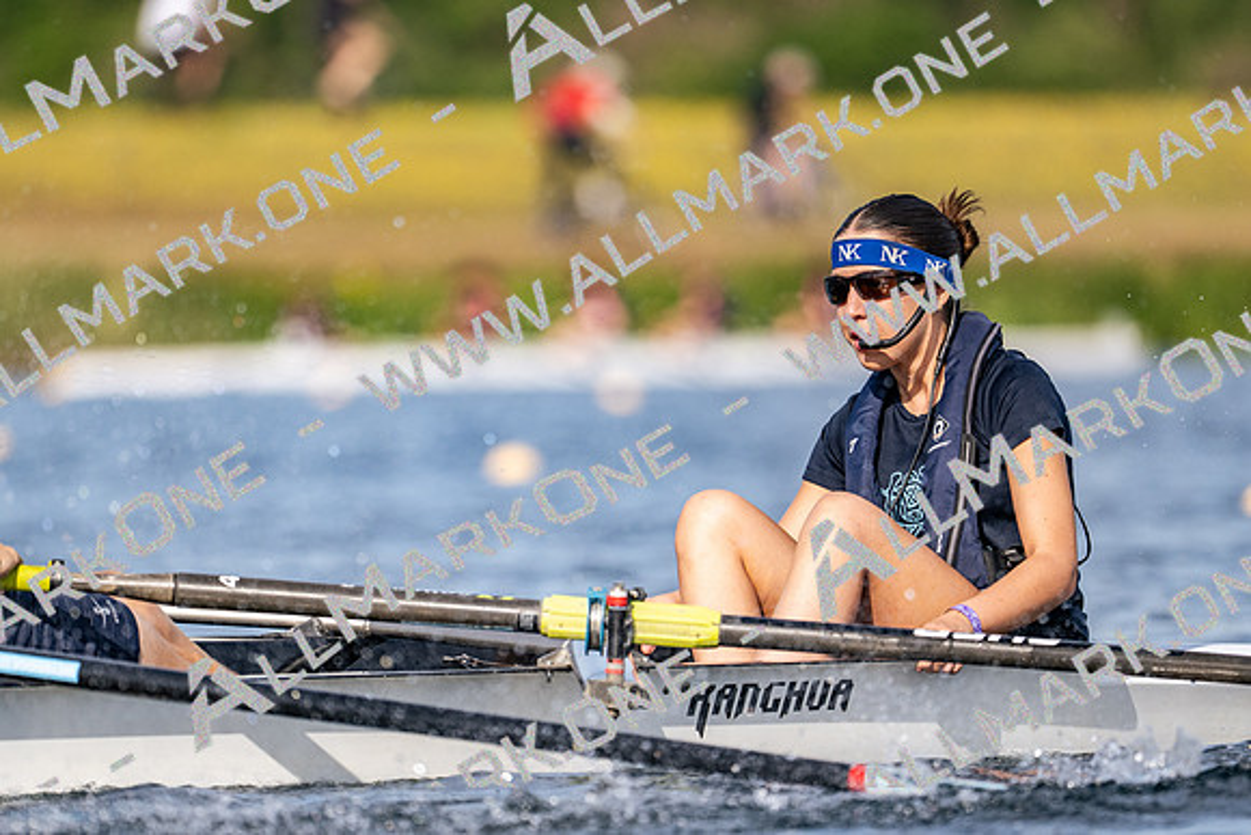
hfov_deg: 3.4
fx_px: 20865
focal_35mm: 600
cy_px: 418
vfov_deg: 2.3
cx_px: 626
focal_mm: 400
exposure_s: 1/2500
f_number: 4.5
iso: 280
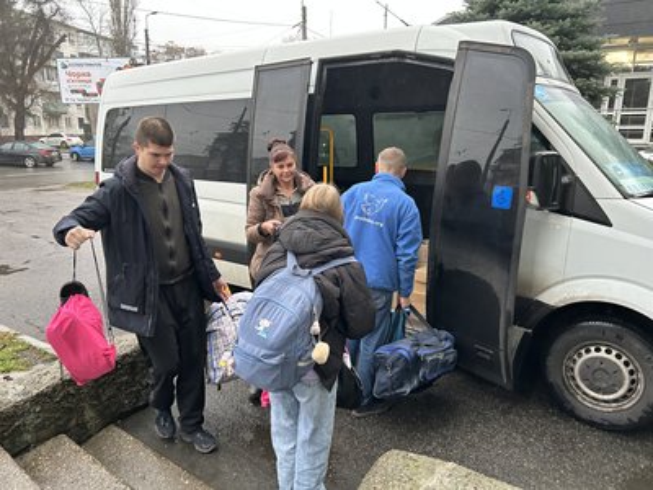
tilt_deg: -13.6
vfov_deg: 53.1
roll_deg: +1.7
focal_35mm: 26
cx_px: 326
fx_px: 490
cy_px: 245
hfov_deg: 67.3
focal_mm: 5.7
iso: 320
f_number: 1.5
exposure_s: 1/60
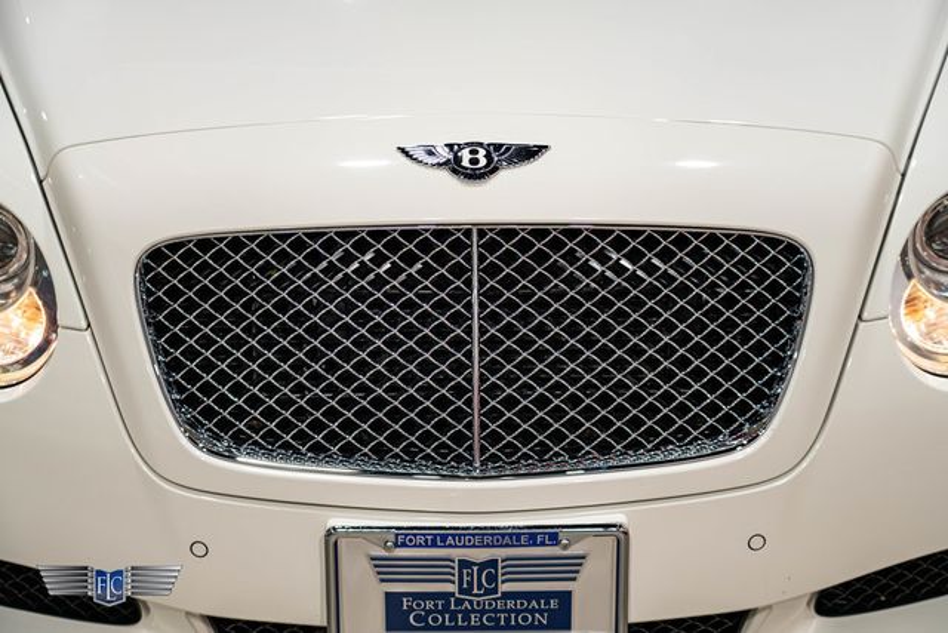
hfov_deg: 32.9
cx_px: 474
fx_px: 1607
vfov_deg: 22.3
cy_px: 316
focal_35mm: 61
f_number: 4
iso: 1250
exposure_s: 1/60
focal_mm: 61
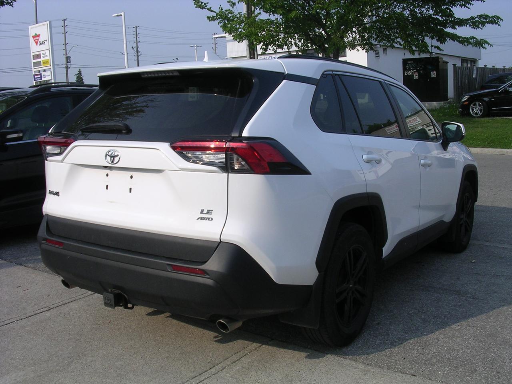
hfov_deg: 49.0
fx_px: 562
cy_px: 192
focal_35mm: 38
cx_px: 256
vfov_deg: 37.7
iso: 100
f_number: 5.6
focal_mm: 5.8
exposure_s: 1/371
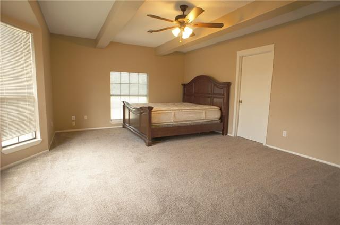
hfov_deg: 73.8
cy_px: 112
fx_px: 226
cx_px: 170
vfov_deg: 52.9
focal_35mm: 24
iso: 200
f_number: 3.2
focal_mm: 16
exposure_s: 1/40
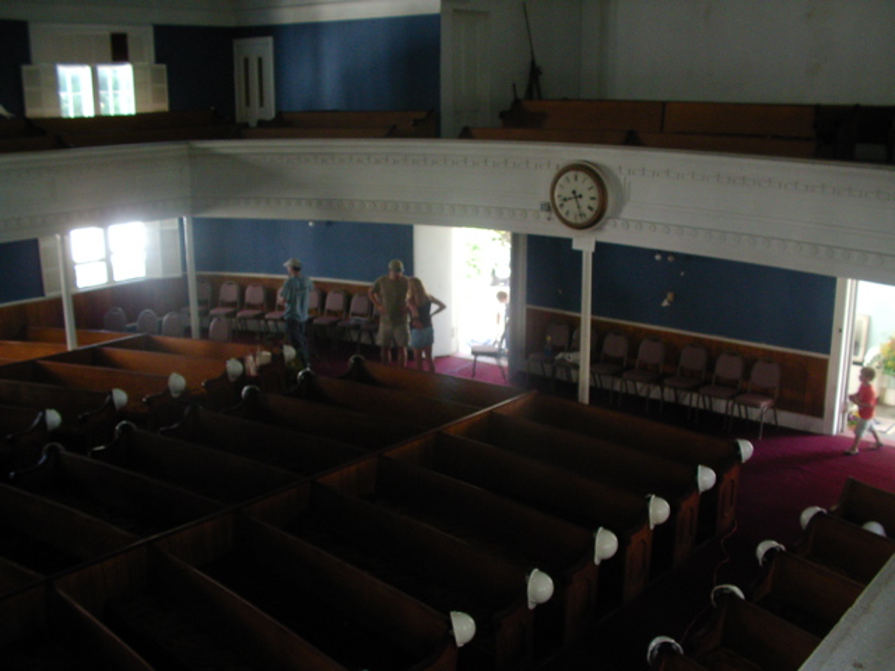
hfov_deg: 49.0
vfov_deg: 37.7
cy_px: 336
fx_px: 982
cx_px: 448
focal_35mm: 38
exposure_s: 1/30
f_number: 3.5
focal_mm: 5.8
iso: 100
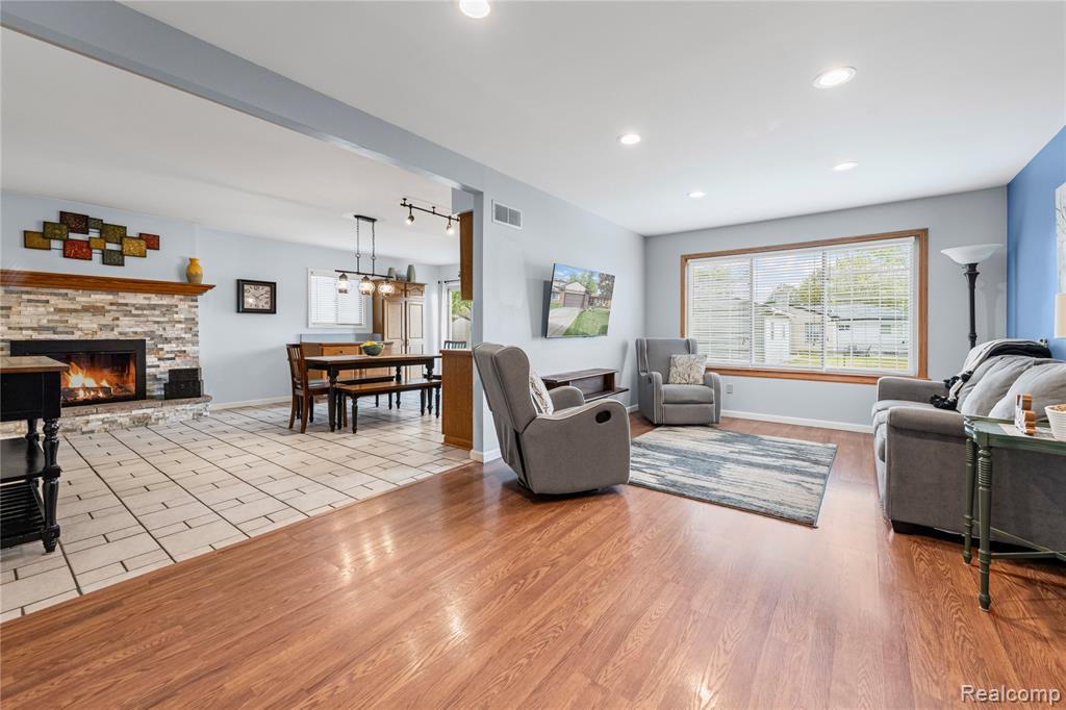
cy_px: 355
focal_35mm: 14
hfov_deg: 104.3
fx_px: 414
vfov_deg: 81.2
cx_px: 533
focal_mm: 14
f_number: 10
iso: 500
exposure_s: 1/8
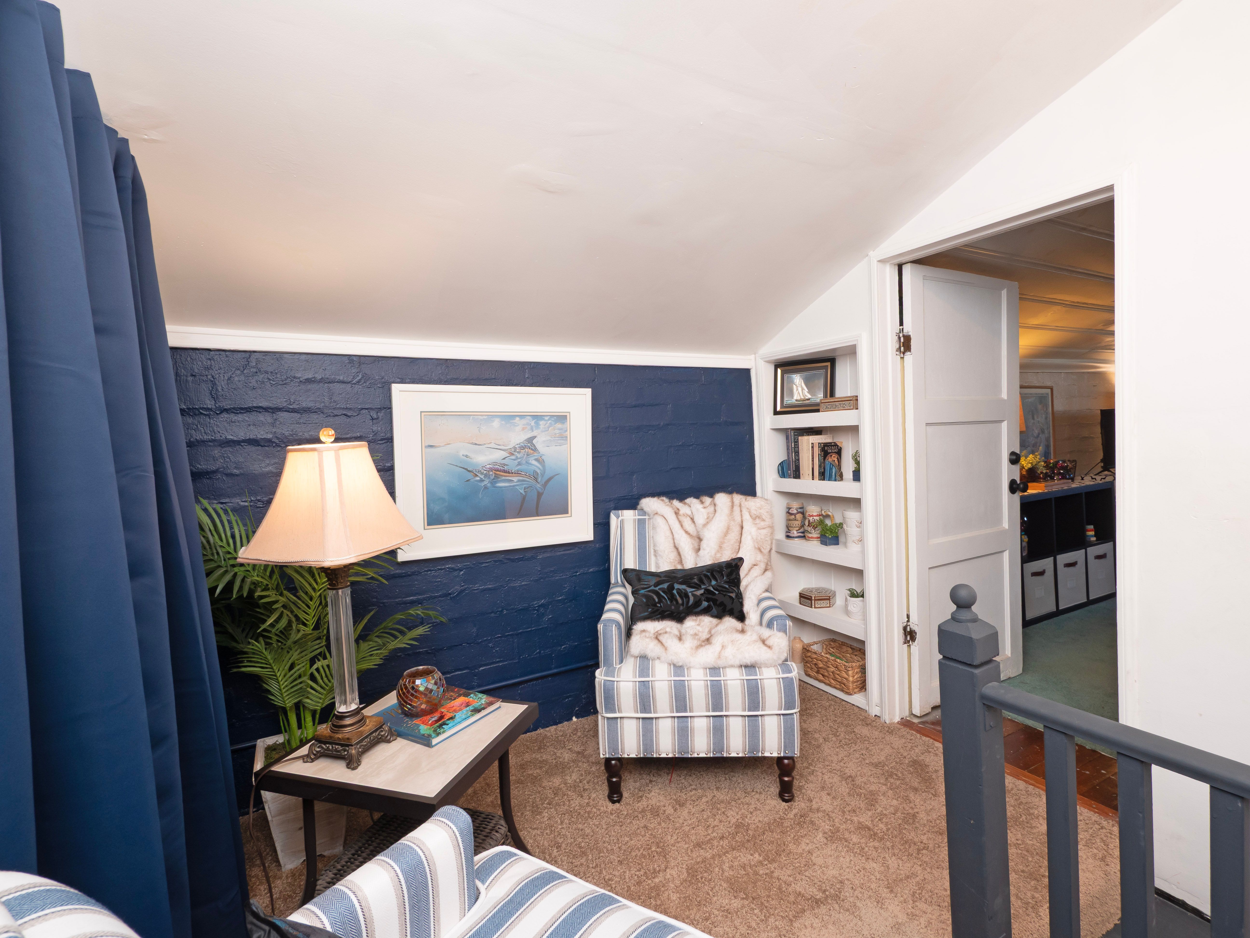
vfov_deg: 74.7
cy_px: 469
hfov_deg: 91.0
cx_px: 625
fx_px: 614
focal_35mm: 17
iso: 320
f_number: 8
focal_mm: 8
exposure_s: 1/8
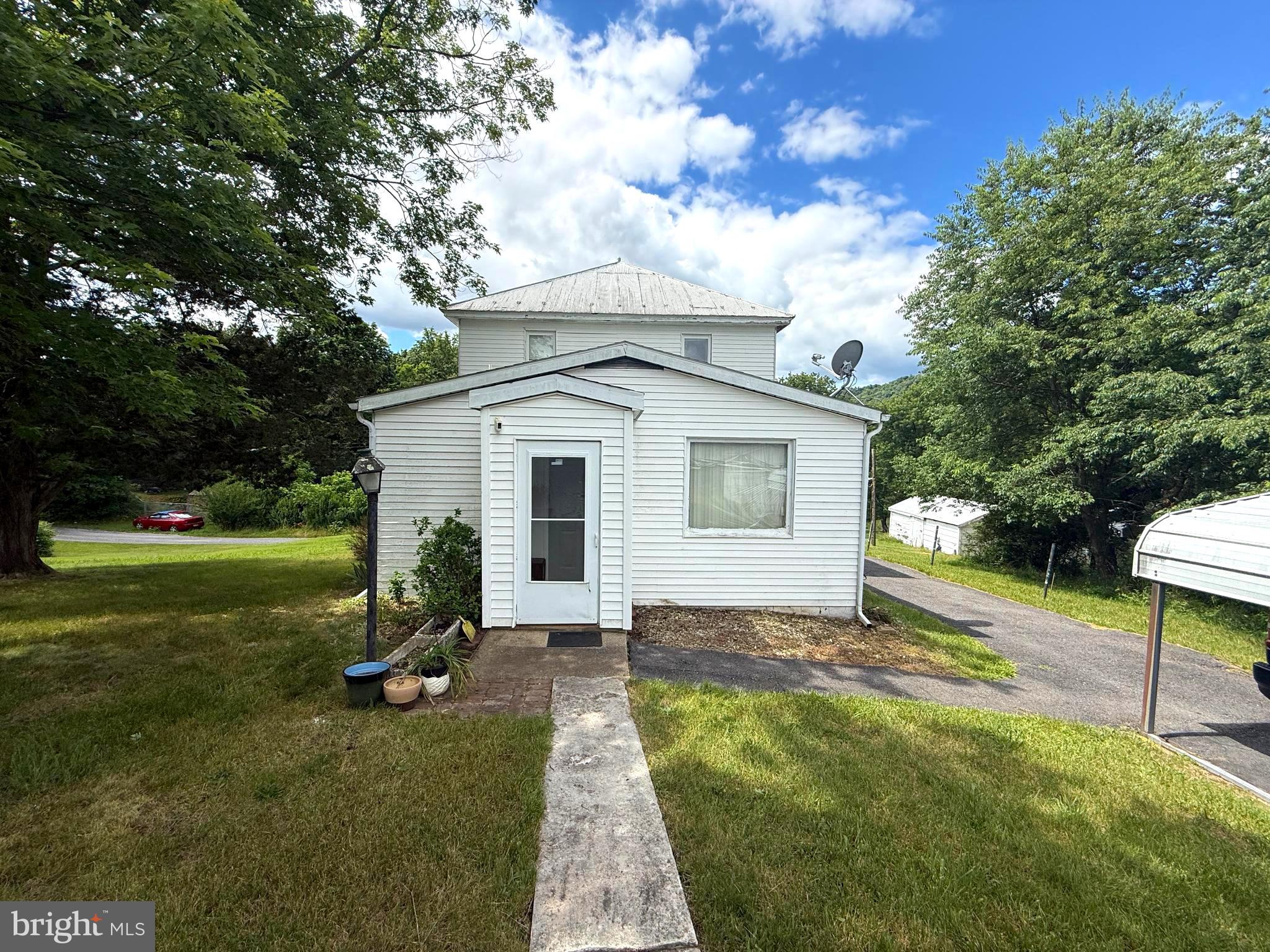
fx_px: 514
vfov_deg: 85.7
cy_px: 476
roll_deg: -0.8
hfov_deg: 102.1
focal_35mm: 14
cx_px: 635
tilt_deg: -1.5
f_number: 2.2
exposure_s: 1/1656
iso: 50
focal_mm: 2.22
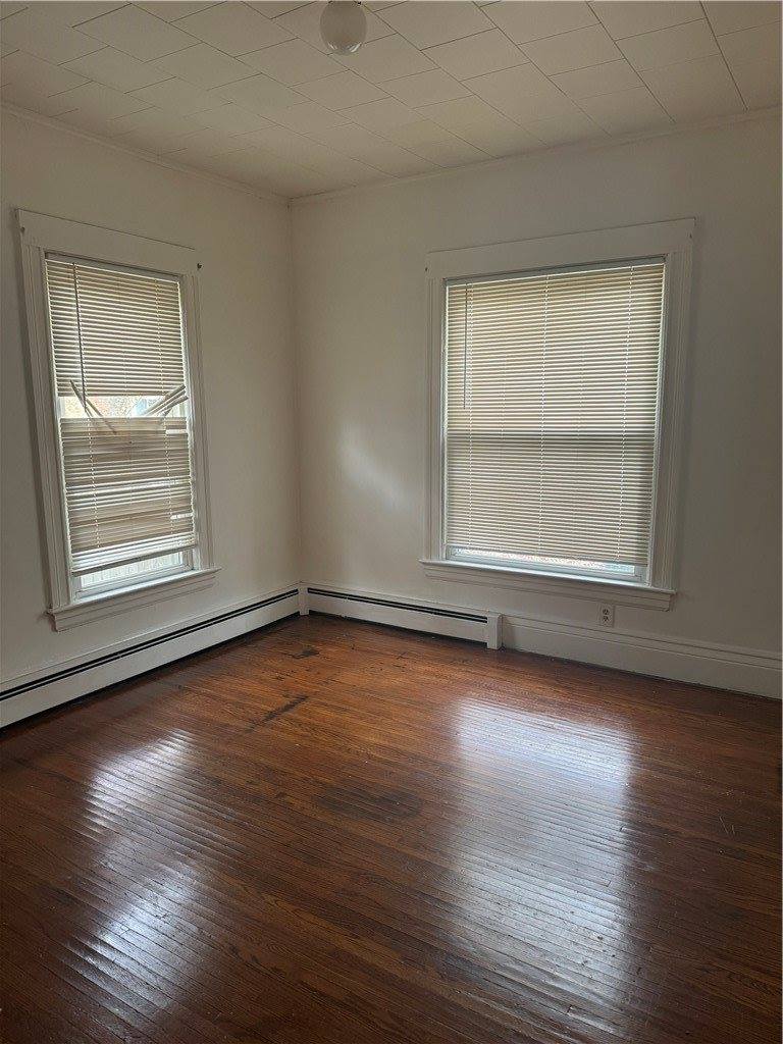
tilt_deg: -9.4
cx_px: 392
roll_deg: +0.6
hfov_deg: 56.8
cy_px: 522
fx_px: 724
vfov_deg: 71.6
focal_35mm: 24
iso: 160
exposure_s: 1/60
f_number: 1.78
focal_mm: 6.76
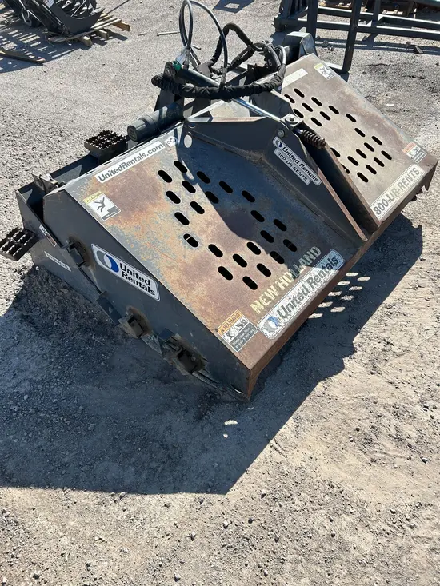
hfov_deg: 53.1
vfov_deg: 67.3
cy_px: 293
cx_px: 220
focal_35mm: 26
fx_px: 441
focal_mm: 5.7
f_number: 1.5
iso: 50
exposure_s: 1/2841
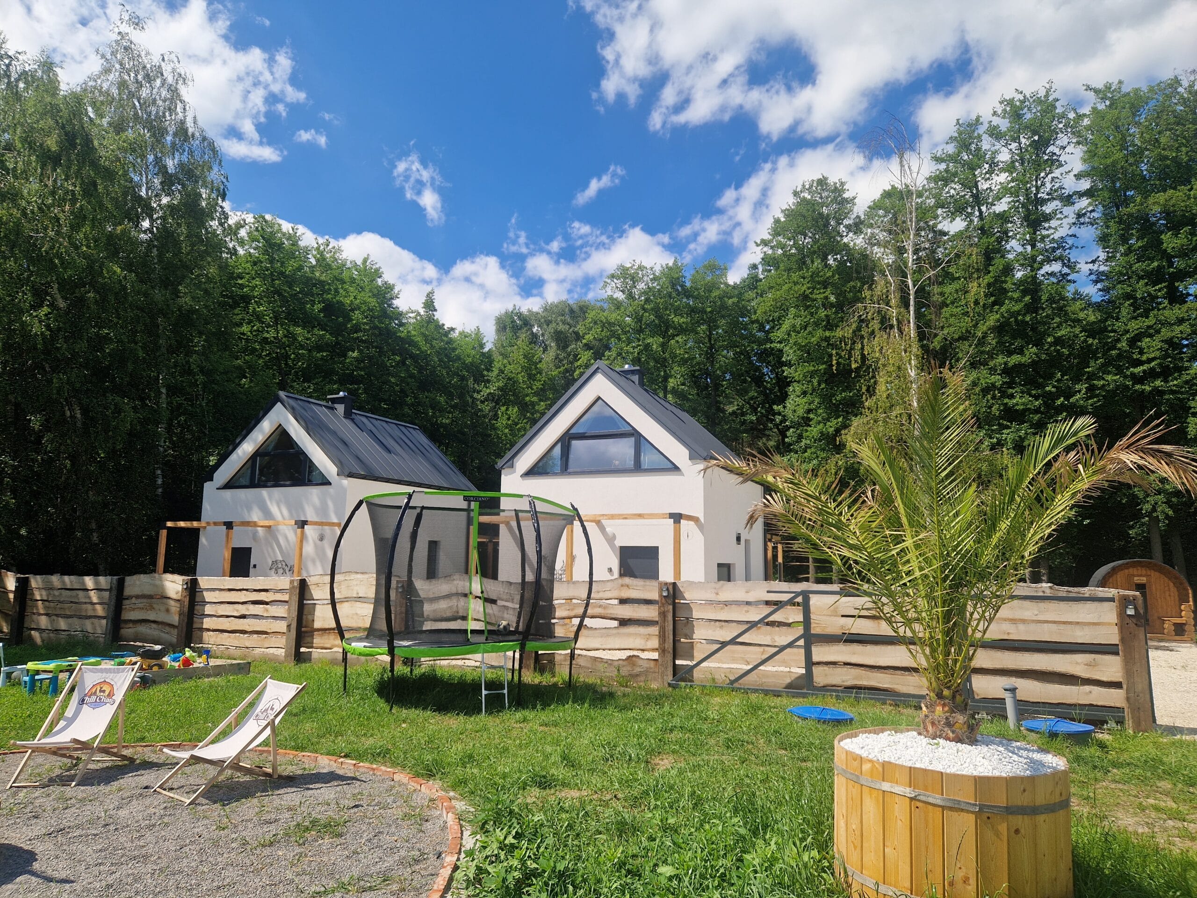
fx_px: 795
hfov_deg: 73.9
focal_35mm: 23
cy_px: 449
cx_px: 598
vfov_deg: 58.9
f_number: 1.8
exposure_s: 1/1992
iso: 50
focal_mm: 5.4
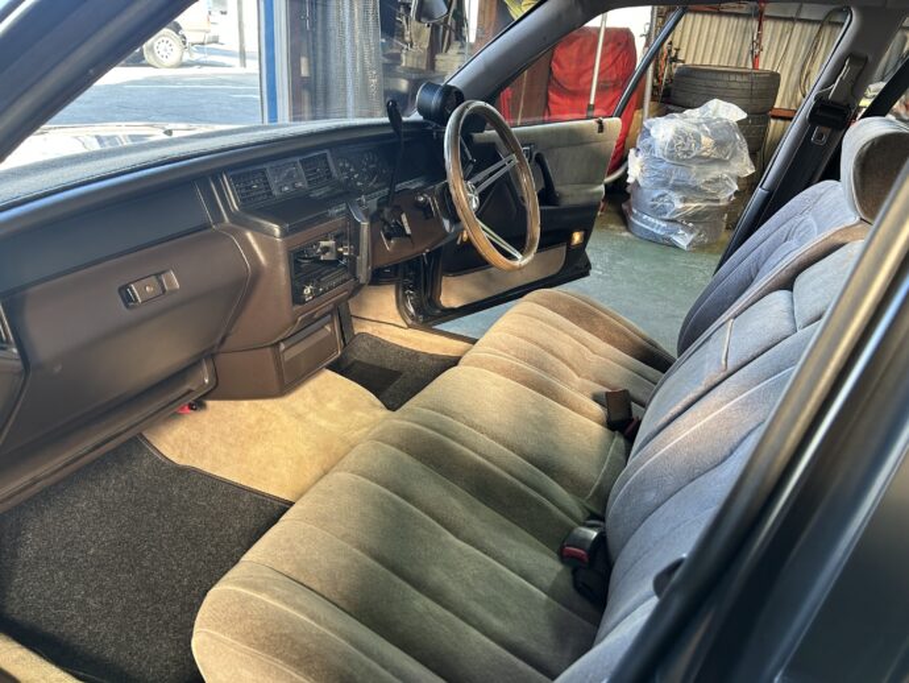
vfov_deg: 53.1
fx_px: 683
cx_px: 454
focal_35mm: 26
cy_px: 342
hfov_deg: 67.3
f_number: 1.5
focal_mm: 5.7
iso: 125
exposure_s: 1/120
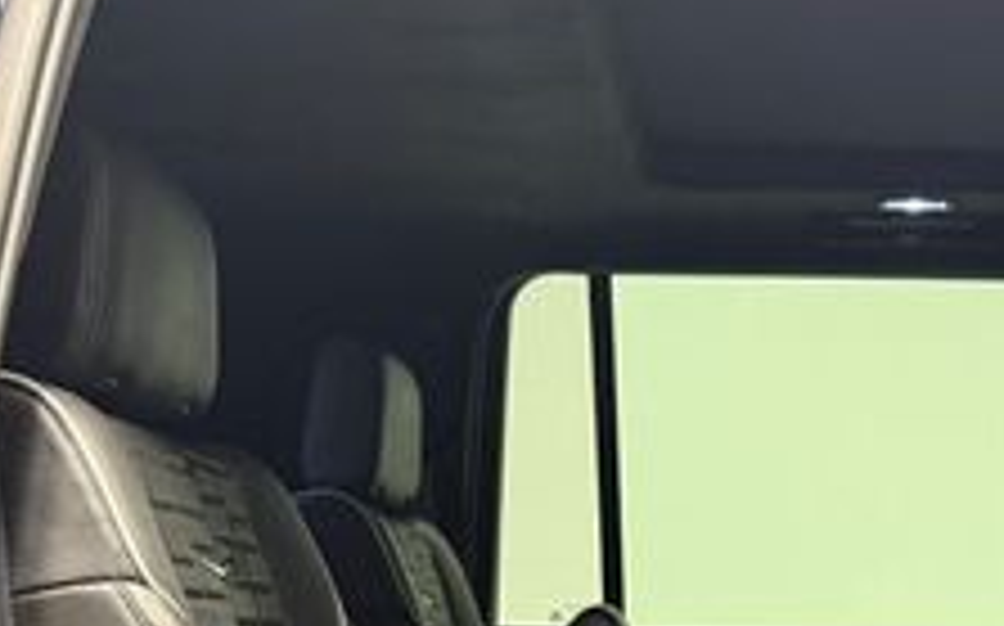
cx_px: 873
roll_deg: +0.1
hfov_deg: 27.4
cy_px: 955
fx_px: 1996
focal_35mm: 73
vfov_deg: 16.2
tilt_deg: -7.3
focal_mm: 6.76
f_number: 1.78
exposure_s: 1/60
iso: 320
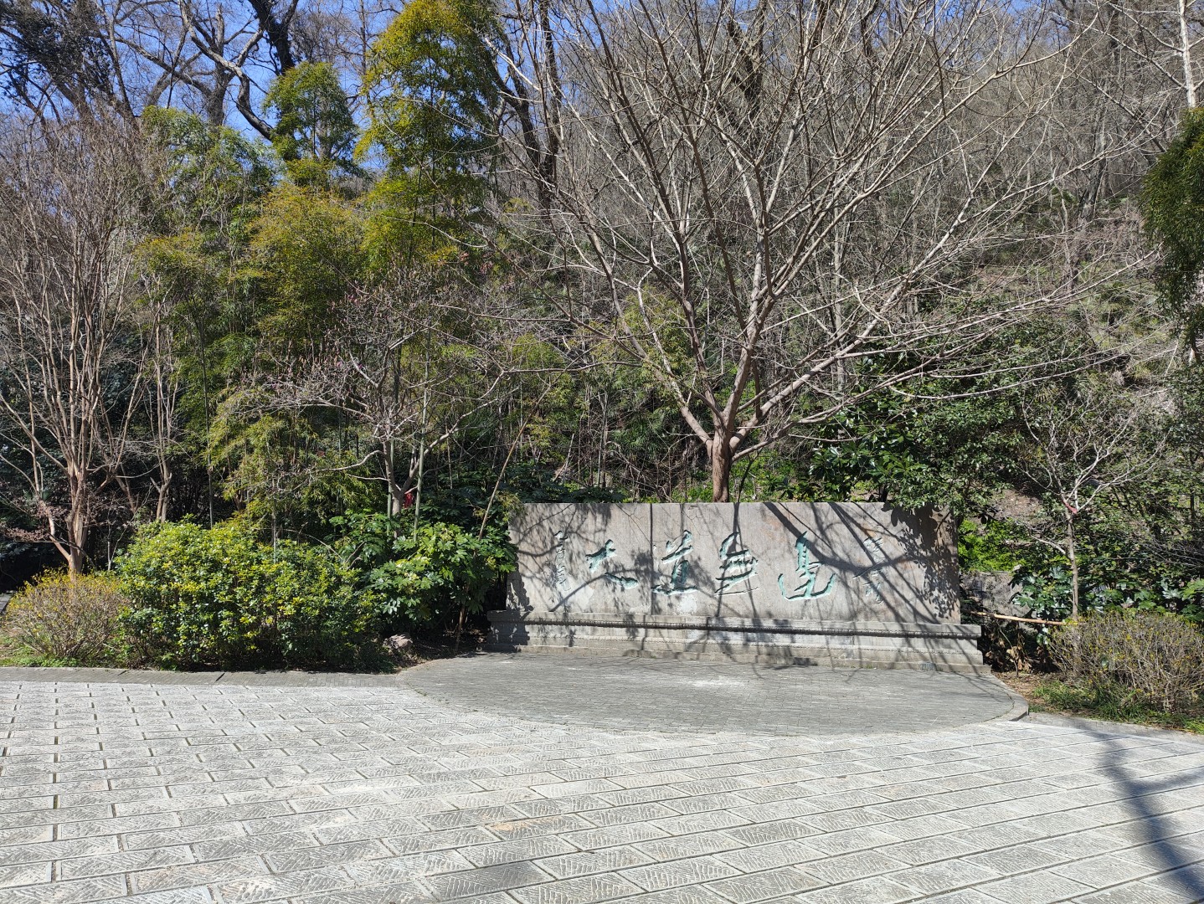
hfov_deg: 71.6
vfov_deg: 56.9
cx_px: 602
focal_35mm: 24
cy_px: 452
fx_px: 835
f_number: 1.8
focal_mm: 4.68
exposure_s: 1/940
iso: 50
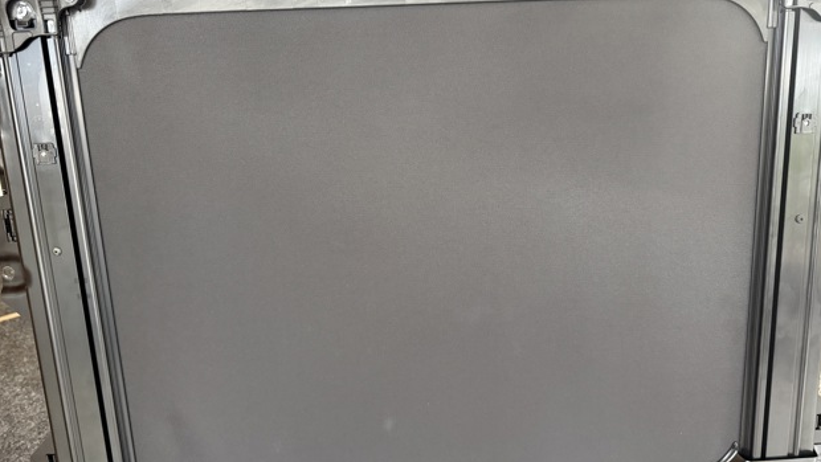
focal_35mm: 27
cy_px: 233
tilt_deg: -23.9
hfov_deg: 69.8
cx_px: 418
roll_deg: +3.8
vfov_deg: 42.9
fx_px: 588
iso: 500
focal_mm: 6.76
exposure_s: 1/60
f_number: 1.78
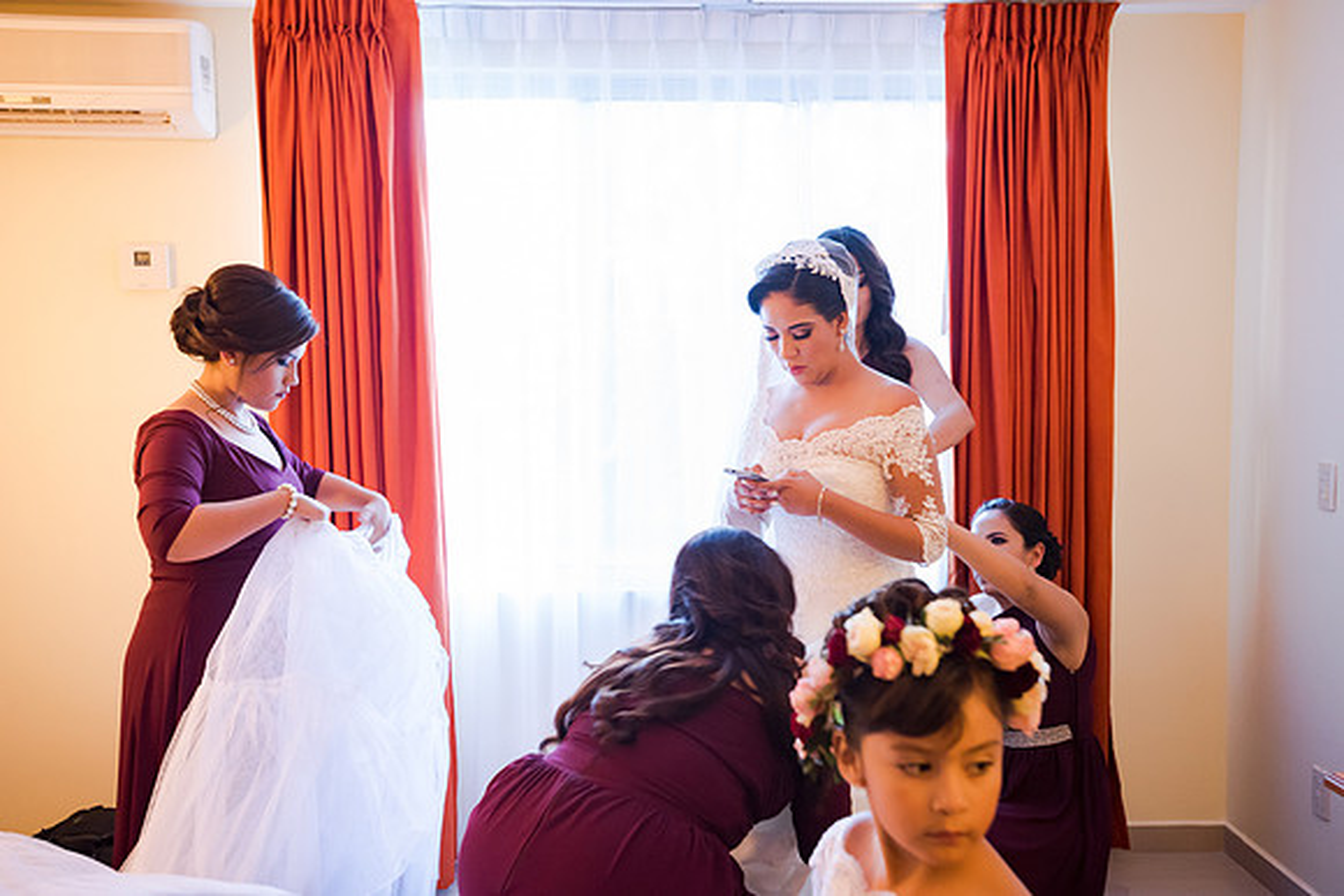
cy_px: 448
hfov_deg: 54.4
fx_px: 1307
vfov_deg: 37.9
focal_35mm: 35
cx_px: 672
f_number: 2.8
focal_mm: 35
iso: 1600
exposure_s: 1/60
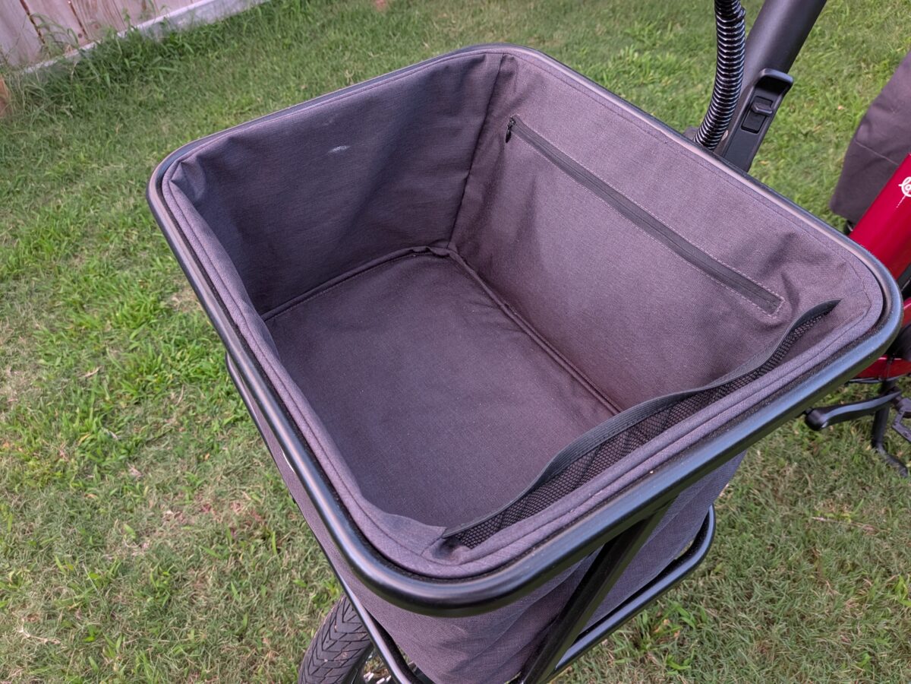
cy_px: 342
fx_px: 632
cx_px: 456
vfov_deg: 56.8
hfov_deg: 71.6
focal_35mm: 24
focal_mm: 4.53
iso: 348
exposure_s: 1/86.8
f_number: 1.7
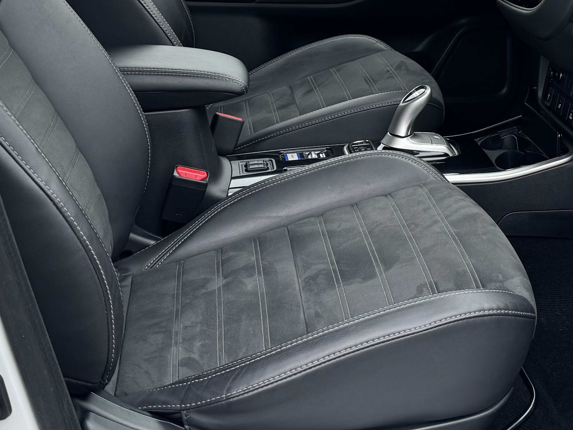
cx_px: 457
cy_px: 15
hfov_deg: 31.4
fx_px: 993
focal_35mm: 60
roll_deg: +0.8
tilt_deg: -9.1
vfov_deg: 23.5
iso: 64
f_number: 1.78
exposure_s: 1/121
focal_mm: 6.76
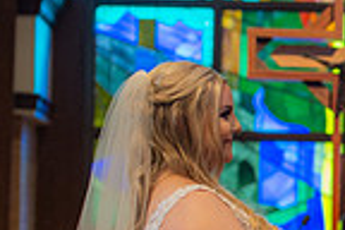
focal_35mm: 281
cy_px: 280
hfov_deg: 7.1
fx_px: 2693
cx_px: 637
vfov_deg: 4.9
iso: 1250
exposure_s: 1/160
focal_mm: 70
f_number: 3.5
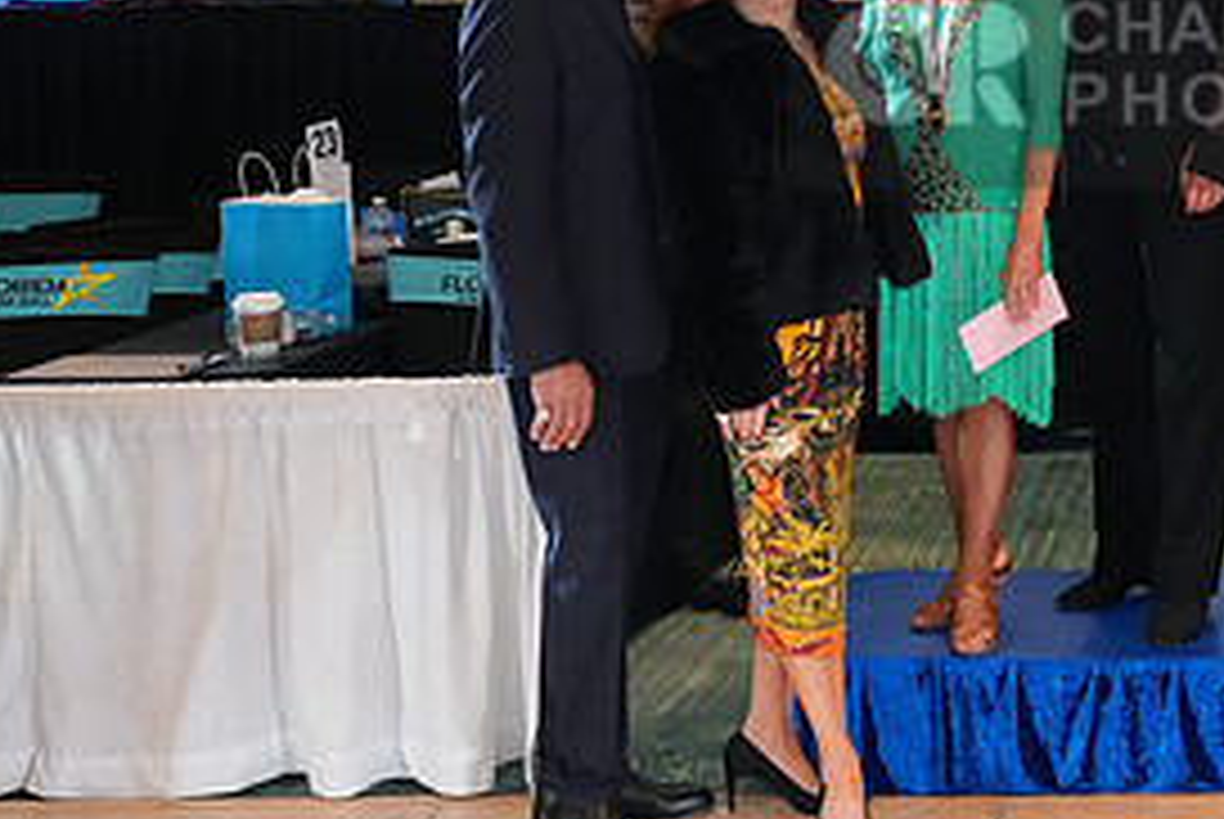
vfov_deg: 20.2
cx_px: 1278
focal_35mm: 66
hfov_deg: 28.3
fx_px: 2246
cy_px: 70
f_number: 4
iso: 3200
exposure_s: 1/250
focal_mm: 31
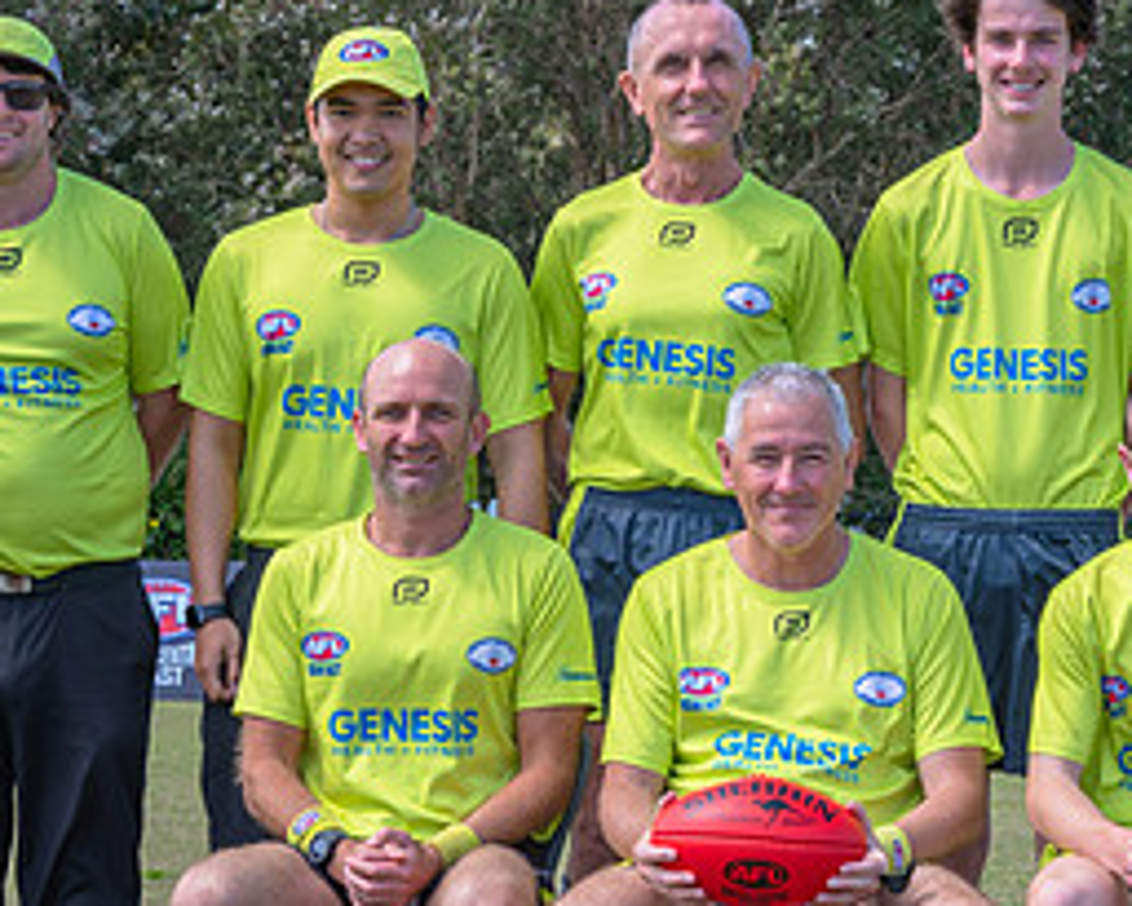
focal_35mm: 192
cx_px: 750
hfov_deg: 10.0
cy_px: 578
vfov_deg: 8.1
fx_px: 6435
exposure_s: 1/125
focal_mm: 55
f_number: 8
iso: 100
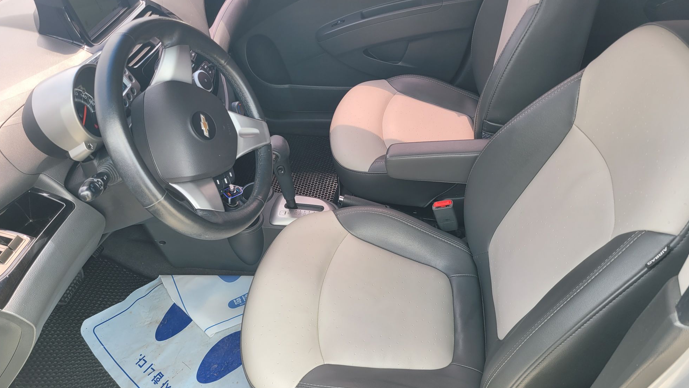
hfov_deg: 66.1
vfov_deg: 40.2
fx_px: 530
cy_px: 178
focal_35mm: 29
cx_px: 343
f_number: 1.8
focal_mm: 5.4
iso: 40
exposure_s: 1/130
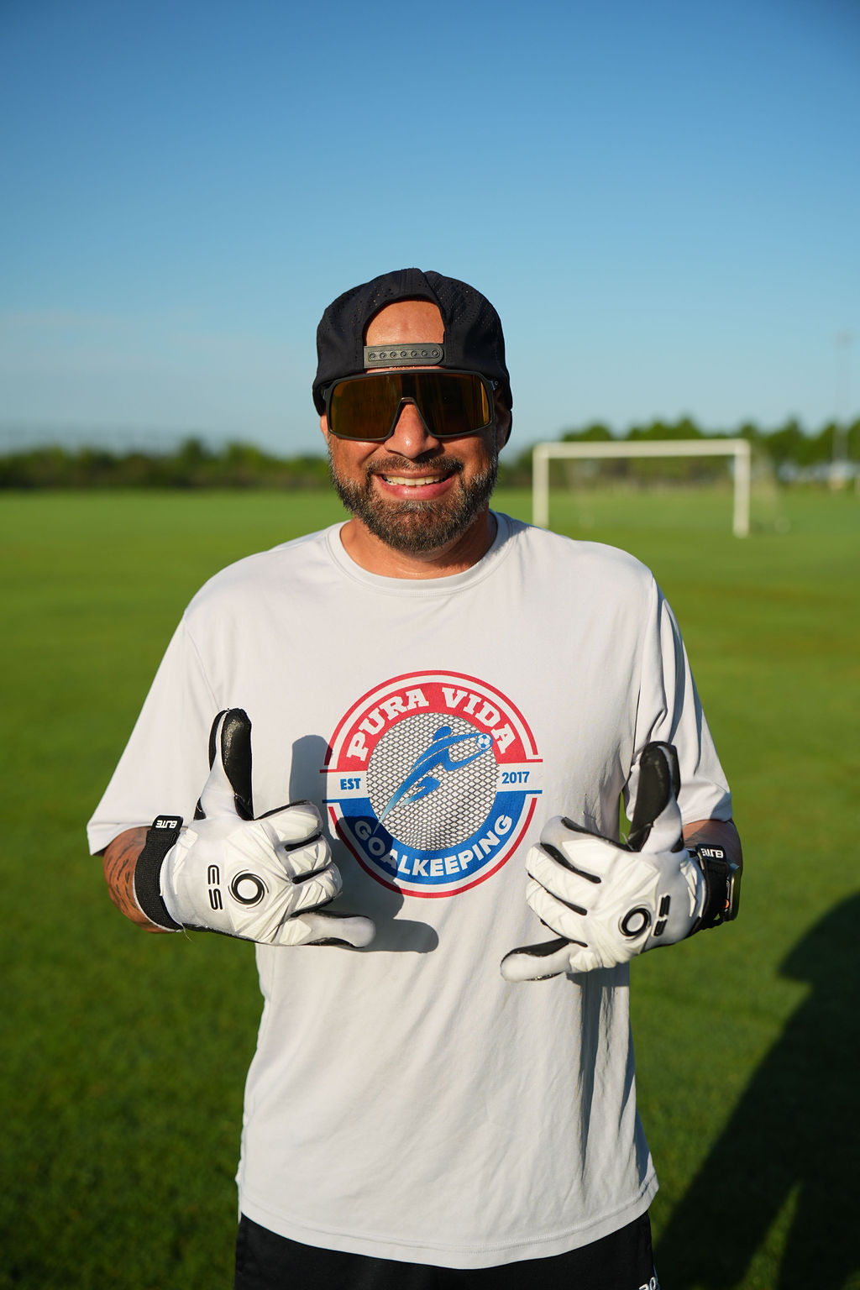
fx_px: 1541
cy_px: 645
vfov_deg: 45.4
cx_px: 430
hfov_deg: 31.2
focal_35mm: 43
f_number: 2.8
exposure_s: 1/1000
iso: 100
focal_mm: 43
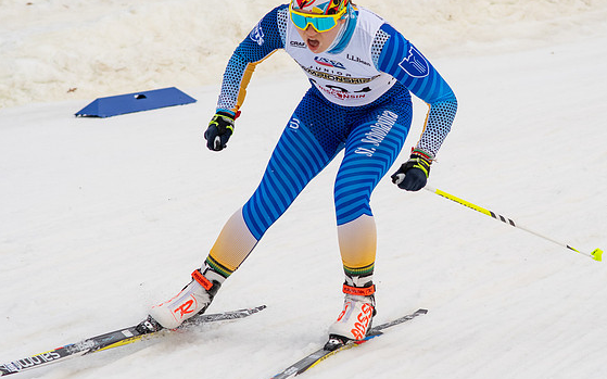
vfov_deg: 8.3
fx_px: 2596
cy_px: 178
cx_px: 365
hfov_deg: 13.3
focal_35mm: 157
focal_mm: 85
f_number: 5.6
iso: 400
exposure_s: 1/2000
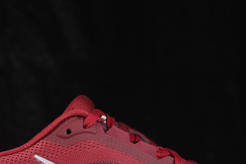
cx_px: 118
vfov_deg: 6.9
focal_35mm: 198
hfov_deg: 10.4
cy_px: 153
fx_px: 1353
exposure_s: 1/60
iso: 160
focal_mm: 50
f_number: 7.1
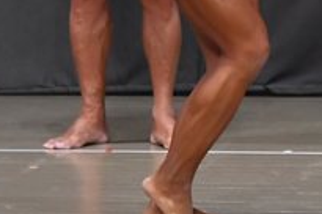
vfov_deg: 1.8
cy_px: -102
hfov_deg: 2.7
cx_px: 412
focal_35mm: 764
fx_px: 6823
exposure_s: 1/400
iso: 5000
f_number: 5.6
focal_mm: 135
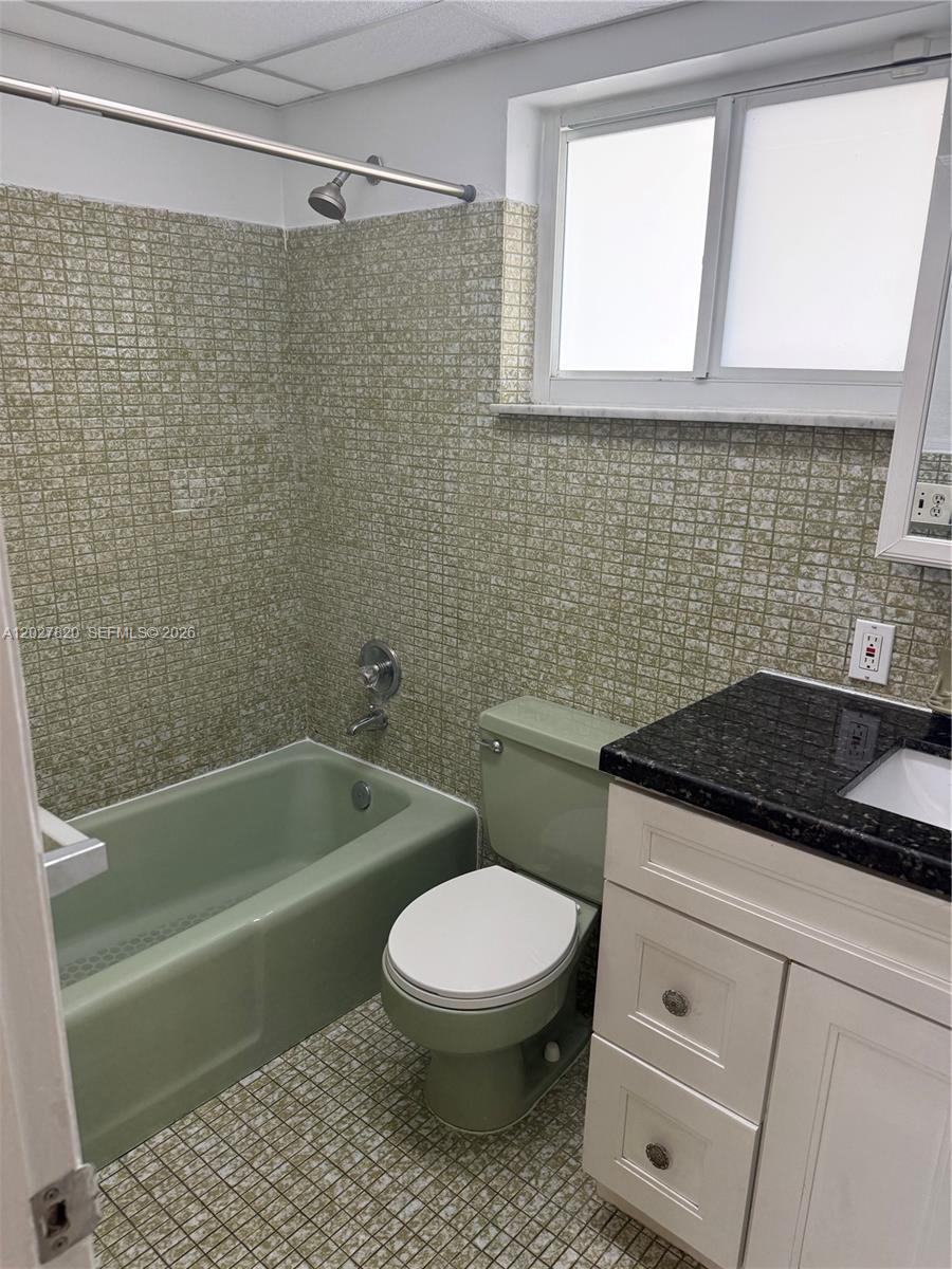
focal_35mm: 24
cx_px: 476
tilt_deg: -15.1
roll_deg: -1.6
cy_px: 634
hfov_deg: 56.8
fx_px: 880
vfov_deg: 71.6
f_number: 1.78
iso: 200
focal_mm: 6.76
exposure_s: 1/125
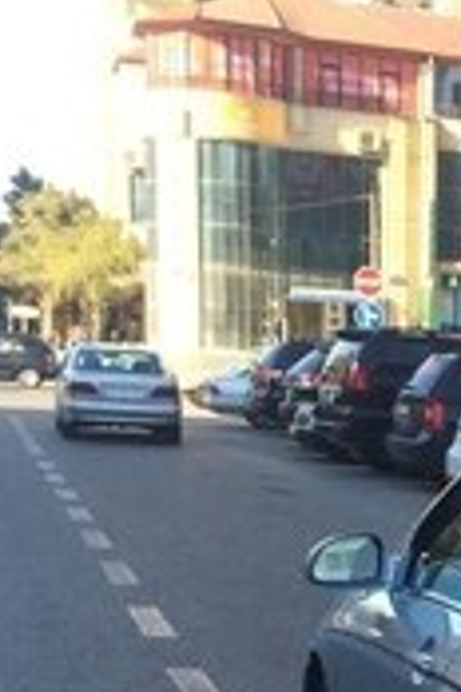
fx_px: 1652
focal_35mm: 86
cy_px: 779
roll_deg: -2.8
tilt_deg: -15.8
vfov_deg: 22.2
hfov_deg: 14.7
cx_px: 711
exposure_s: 1/363
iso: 32
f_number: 2.2
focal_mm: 4.15
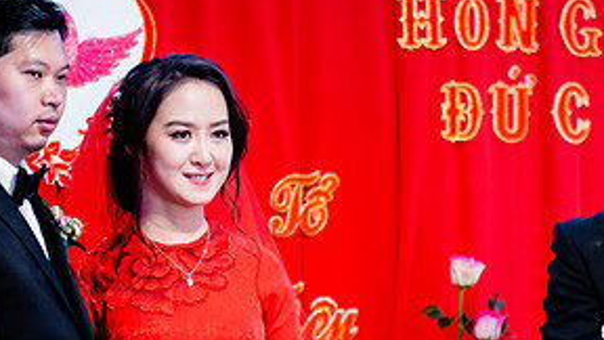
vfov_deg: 6.8
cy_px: 331
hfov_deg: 12.2
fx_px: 2835
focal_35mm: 177
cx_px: 380
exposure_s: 1/160
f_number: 1.2
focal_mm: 56
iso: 800
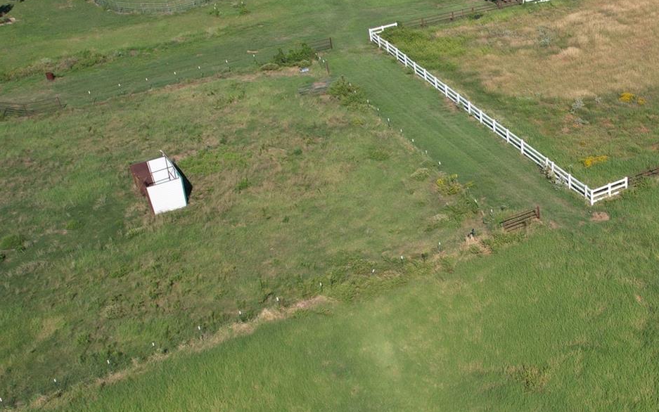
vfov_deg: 26.2
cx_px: 629
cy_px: 281
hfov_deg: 37.5
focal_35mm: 49
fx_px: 880
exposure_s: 1/2000
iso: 100
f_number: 2.8
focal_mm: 8.38
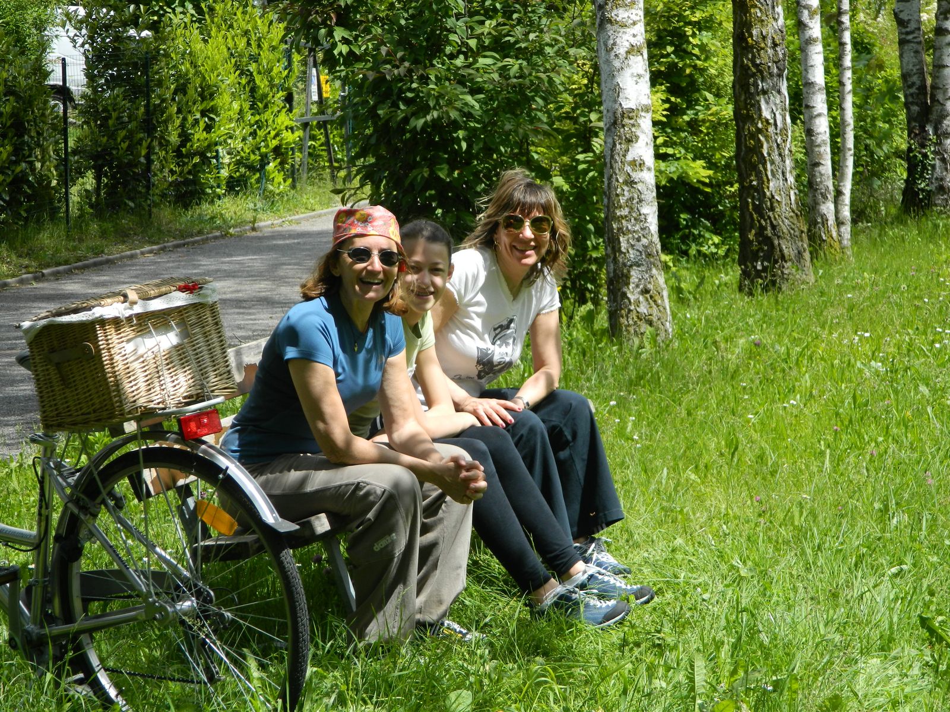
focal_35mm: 129
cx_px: 475
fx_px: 3540
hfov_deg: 15.3
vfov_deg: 11.5
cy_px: 356
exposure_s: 1/250
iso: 80
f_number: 4.7
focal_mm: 23.2
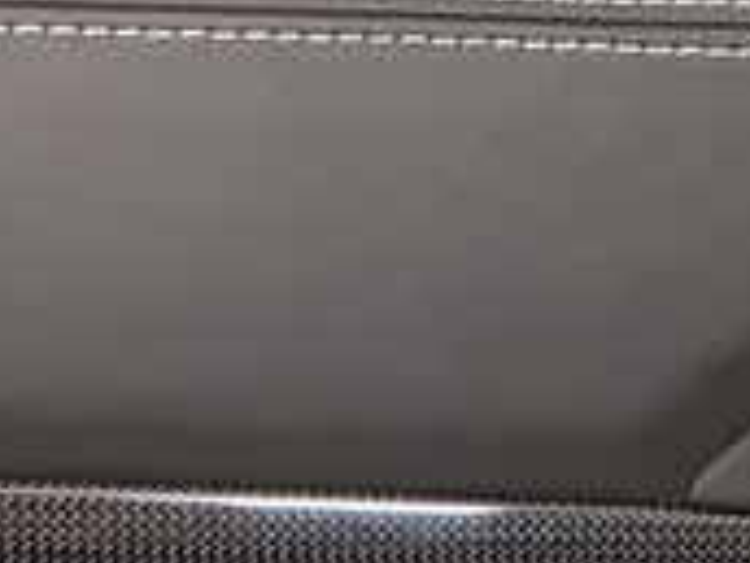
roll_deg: +3.5
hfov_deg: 16.1
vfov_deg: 11.3
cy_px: 1213
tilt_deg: -19.1
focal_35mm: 116
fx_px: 2513
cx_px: 955
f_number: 1.8
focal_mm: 4.25
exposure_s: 1/60
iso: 320
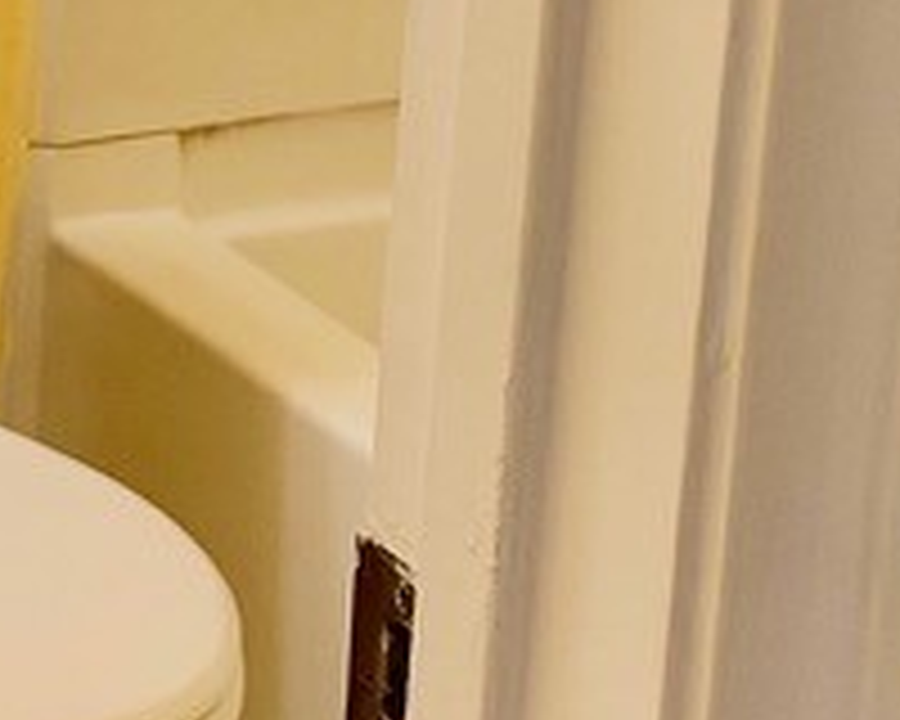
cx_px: -356
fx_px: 4448
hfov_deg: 11.2
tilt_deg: -9.9
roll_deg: -1.6
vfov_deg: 8.9
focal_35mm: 167
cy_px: -524
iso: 125
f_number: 1.8
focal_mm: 6.93
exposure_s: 1/120
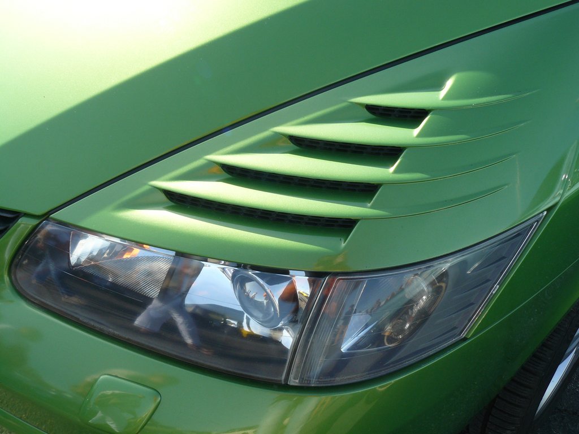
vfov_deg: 39.7
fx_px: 602
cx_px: 290
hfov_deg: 51.4
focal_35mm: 36
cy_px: 217
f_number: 4.5
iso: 100
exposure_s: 1/200
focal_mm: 6
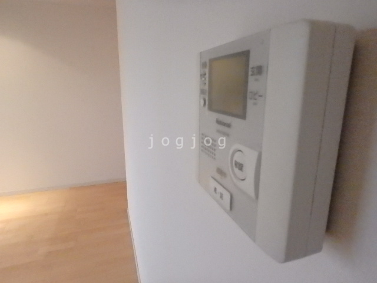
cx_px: 188
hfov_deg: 79.0
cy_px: 142
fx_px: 229
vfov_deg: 63.4
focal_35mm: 21
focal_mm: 3.7
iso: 3200
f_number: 3.5
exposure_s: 1/200
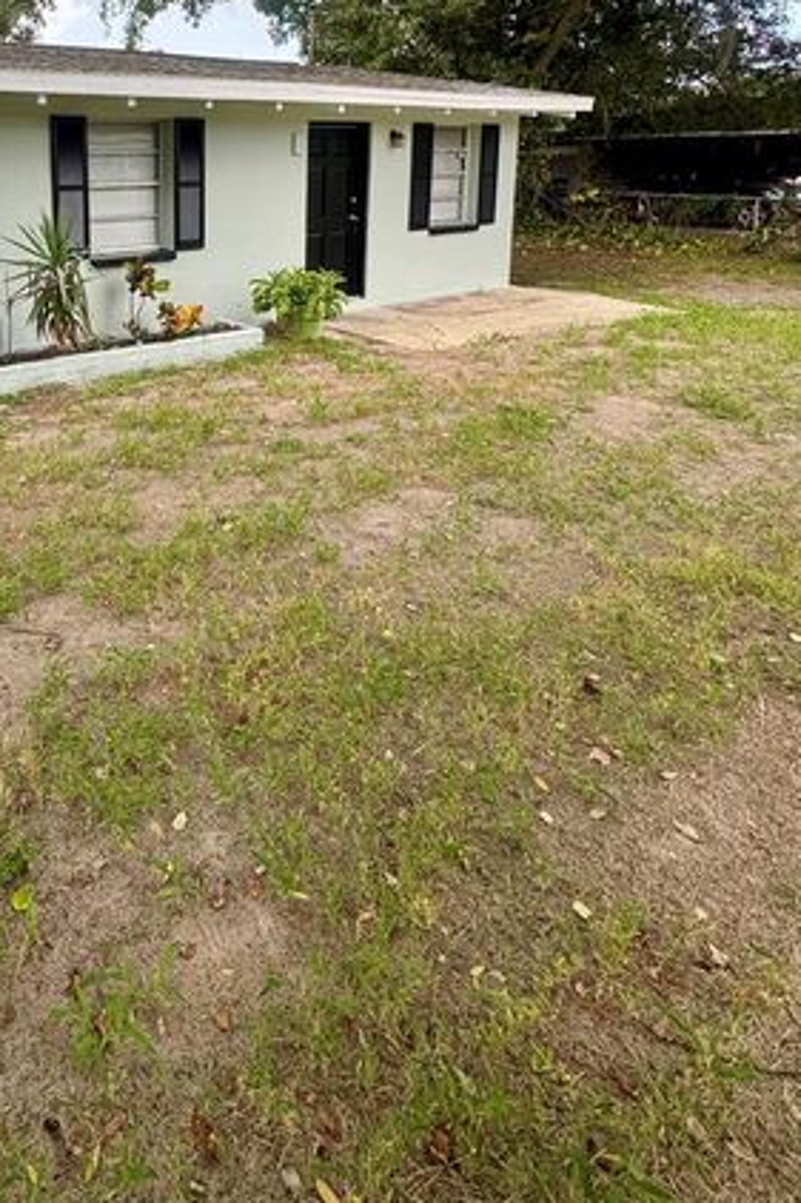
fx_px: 768
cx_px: 111
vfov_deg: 70.9
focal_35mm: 23
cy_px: 298
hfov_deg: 50.2
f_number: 2.2
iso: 40
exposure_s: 1/272
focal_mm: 2.22
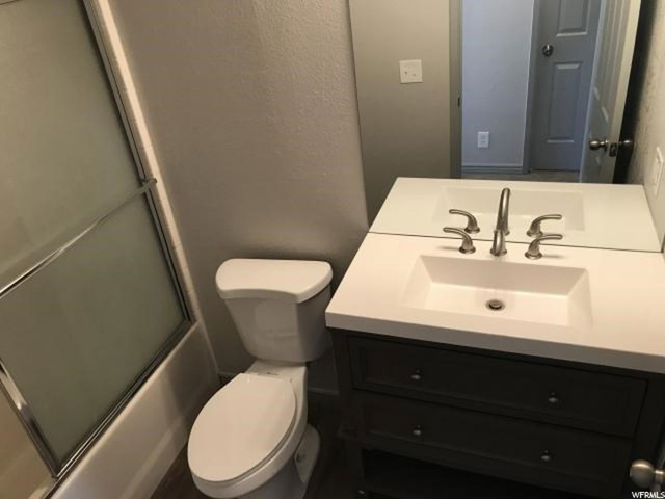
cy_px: 250
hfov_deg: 63.4
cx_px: 332
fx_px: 538
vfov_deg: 49.7
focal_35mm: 28
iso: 32
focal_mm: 3.99
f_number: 1.8
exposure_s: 1/24
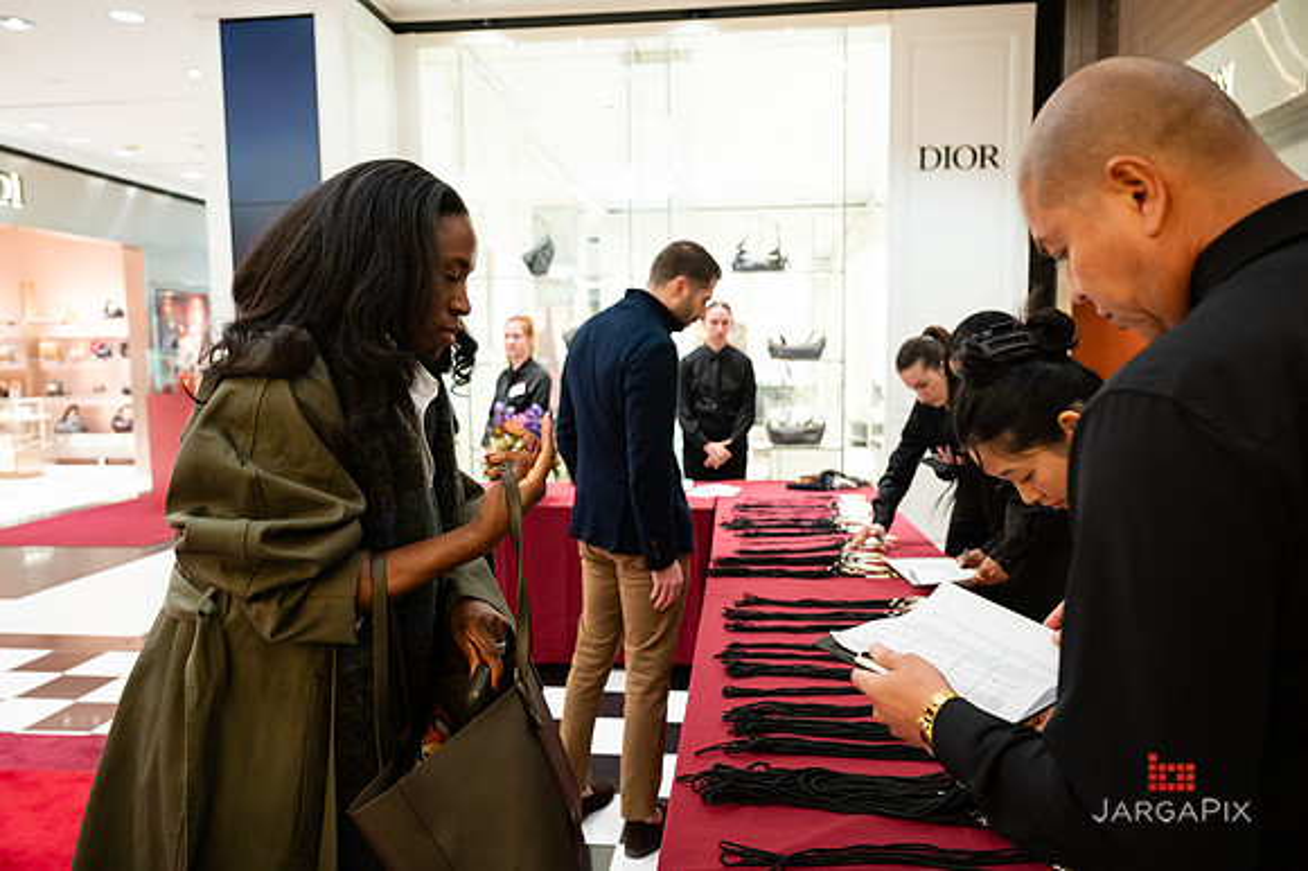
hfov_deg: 71.7
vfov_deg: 51.3
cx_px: 654
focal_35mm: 25
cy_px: 436
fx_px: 906
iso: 1600
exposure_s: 1/125
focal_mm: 24
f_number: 3.2
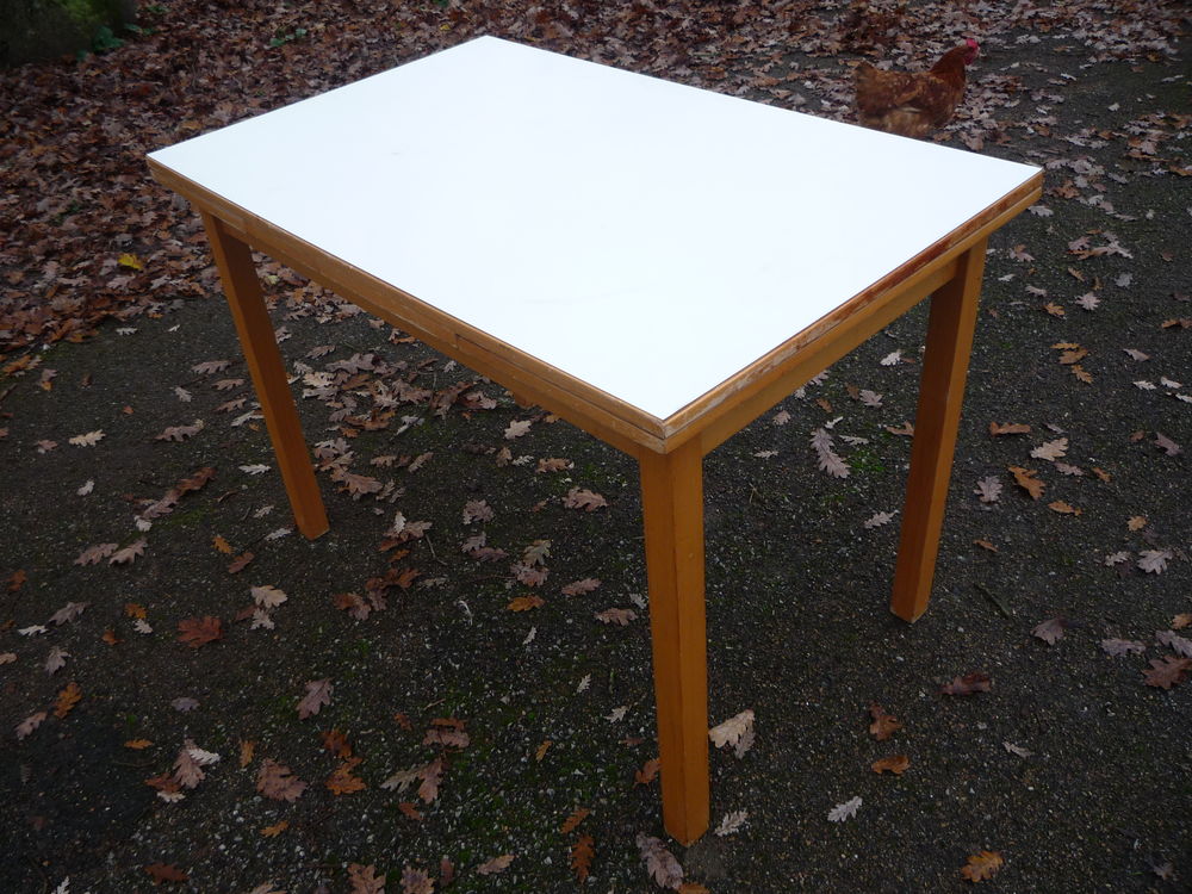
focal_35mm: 30
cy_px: 447
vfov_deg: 46.8
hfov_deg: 60.0
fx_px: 1033
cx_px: 596
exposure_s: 1/125
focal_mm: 5.2
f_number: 4
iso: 100
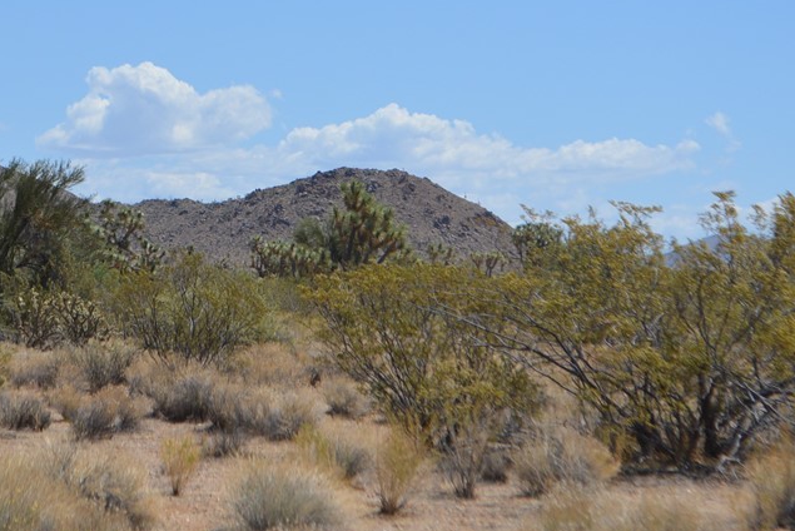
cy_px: 160
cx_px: 253
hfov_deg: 14.5
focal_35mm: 141
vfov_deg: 9.7
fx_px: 3112
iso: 400
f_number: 7.1
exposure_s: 1/2000
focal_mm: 55
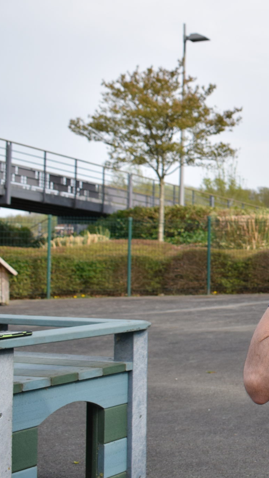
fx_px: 850
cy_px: 243
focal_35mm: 67
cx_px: 405
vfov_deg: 31.5
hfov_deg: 16.4
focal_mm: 23
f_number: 5.6
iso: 400
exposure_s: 1/1250
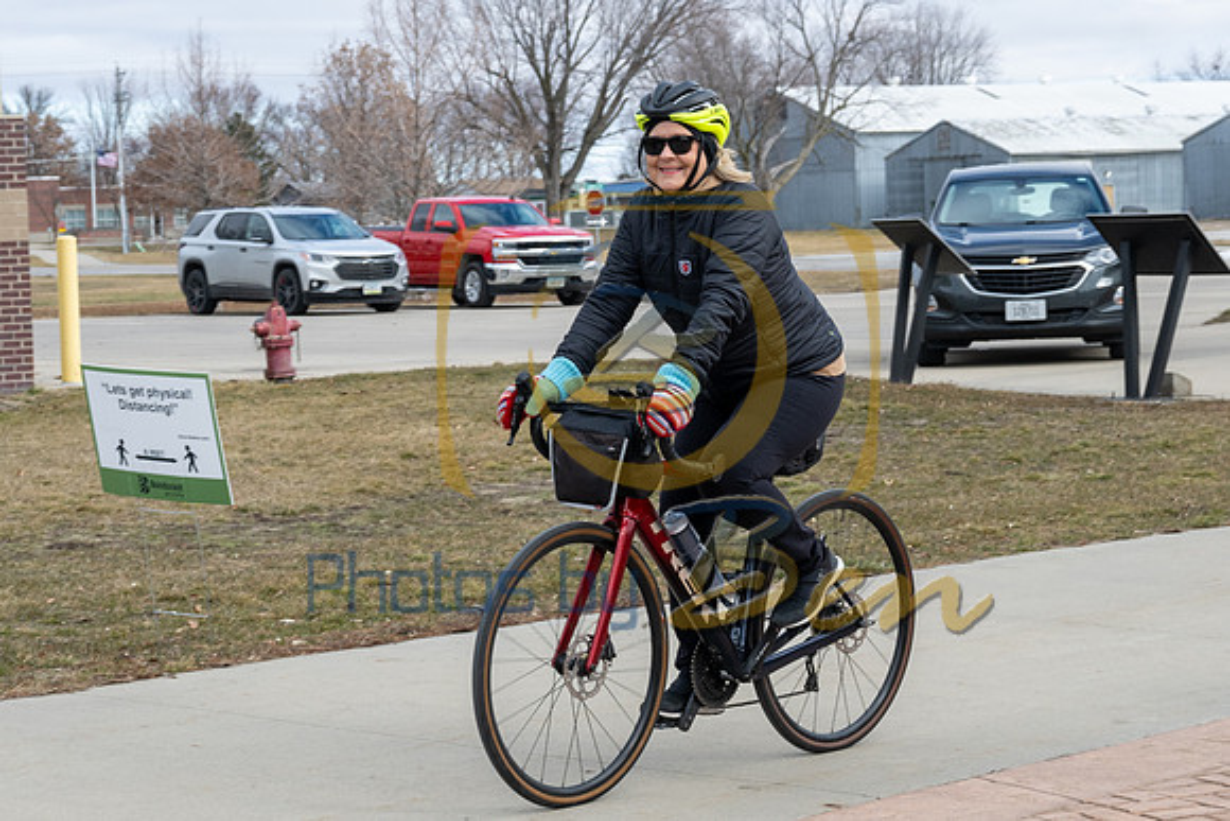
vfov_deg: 13.6
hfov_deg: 20.2
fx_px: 3441
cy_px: 428
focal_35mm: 101
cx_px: 492
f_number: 7.1
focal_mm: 48
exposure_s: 1/320
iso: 250
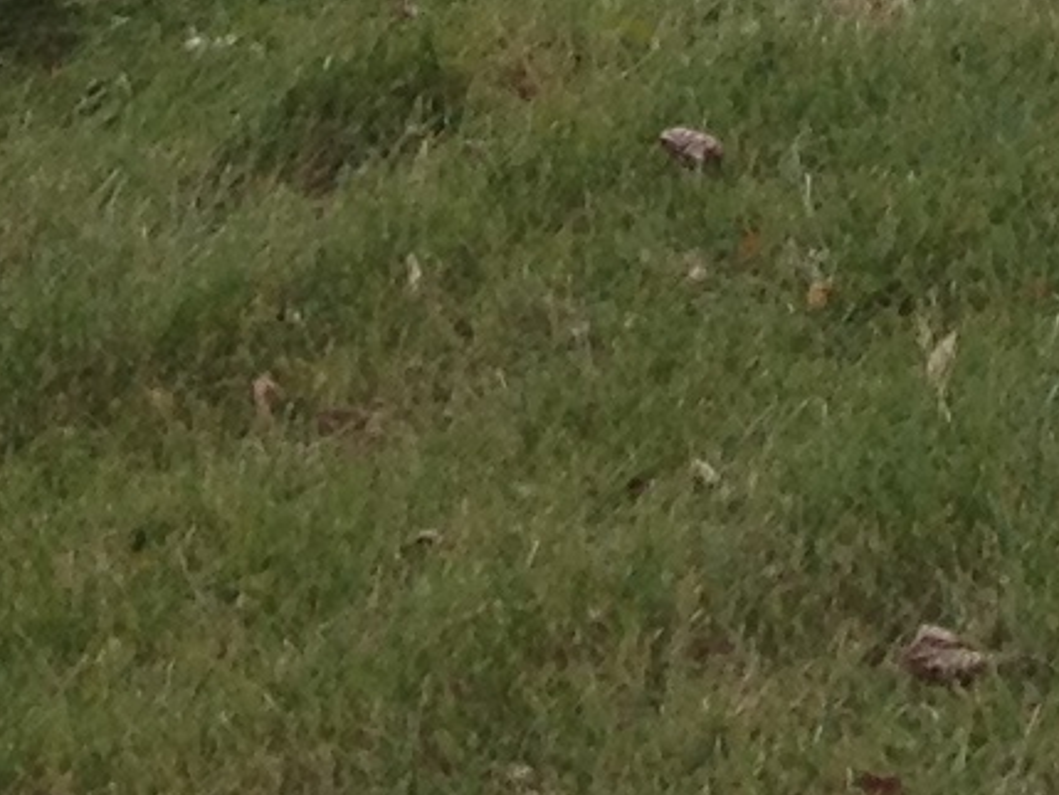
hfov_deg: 6.9
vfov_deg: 5.2
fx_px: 8140
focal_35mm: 266
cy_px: -1738
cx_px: 2777
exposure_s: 1/1082
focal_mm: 4.28
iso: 50
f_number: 2.4
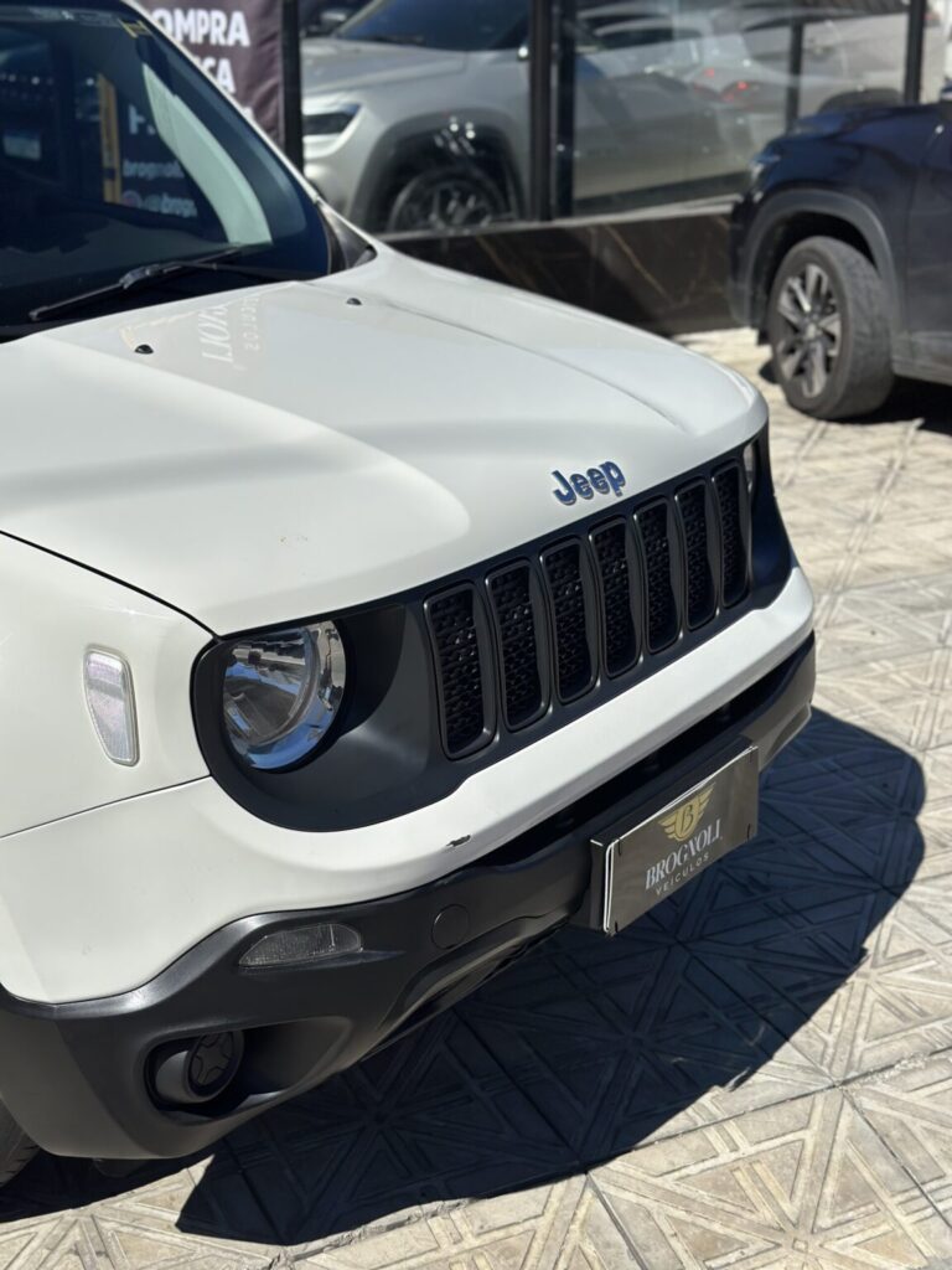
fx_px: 1760
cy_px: 635
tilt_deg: -19.2
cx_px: 476
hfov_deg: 30.3
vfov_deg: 39.7
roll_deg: +0.0
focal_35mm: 48
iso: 100
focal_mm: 6.86
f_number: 1.78
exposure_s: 1/13699
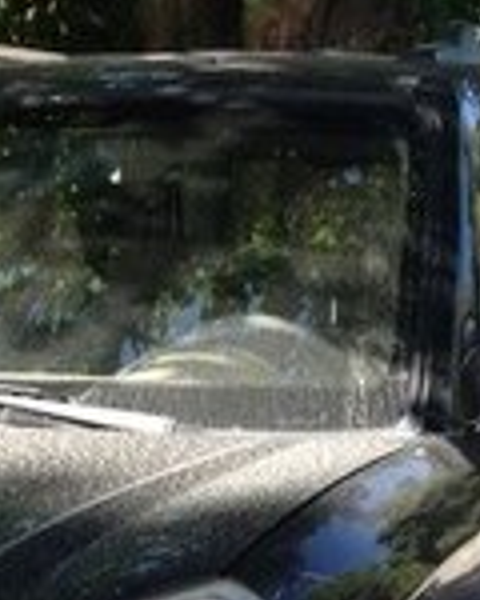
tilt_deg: -11.9
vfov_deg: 13.2
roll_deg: +1.9
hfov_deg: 10.8
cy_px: 730
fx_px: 2522
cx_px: 32
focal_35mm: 142
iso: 50
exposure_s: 1/197
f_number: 2.4
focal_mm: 4.12
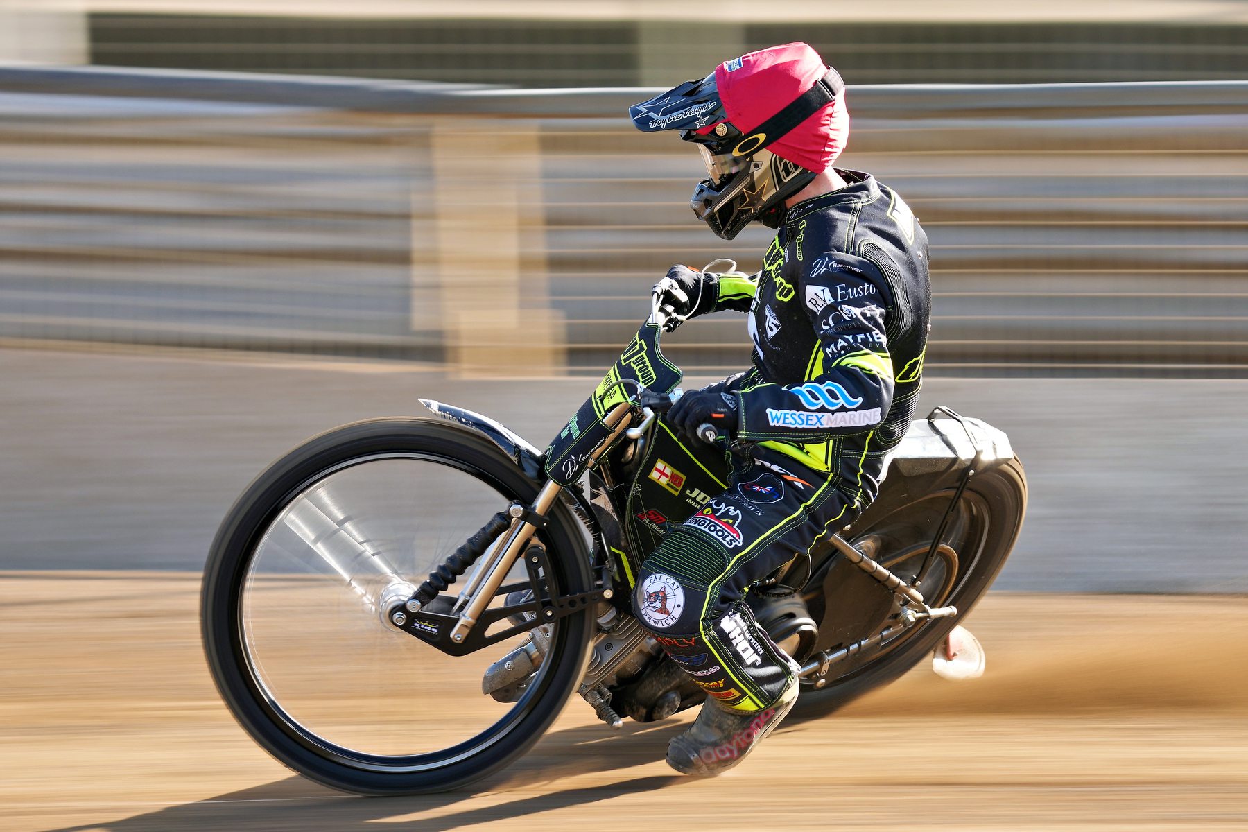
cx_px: 624
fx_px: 11023
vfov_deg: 4.3
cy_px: 416
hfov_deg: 6.5
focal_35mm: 318
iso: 125
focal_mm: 318
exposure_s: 1/125
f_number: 6.3
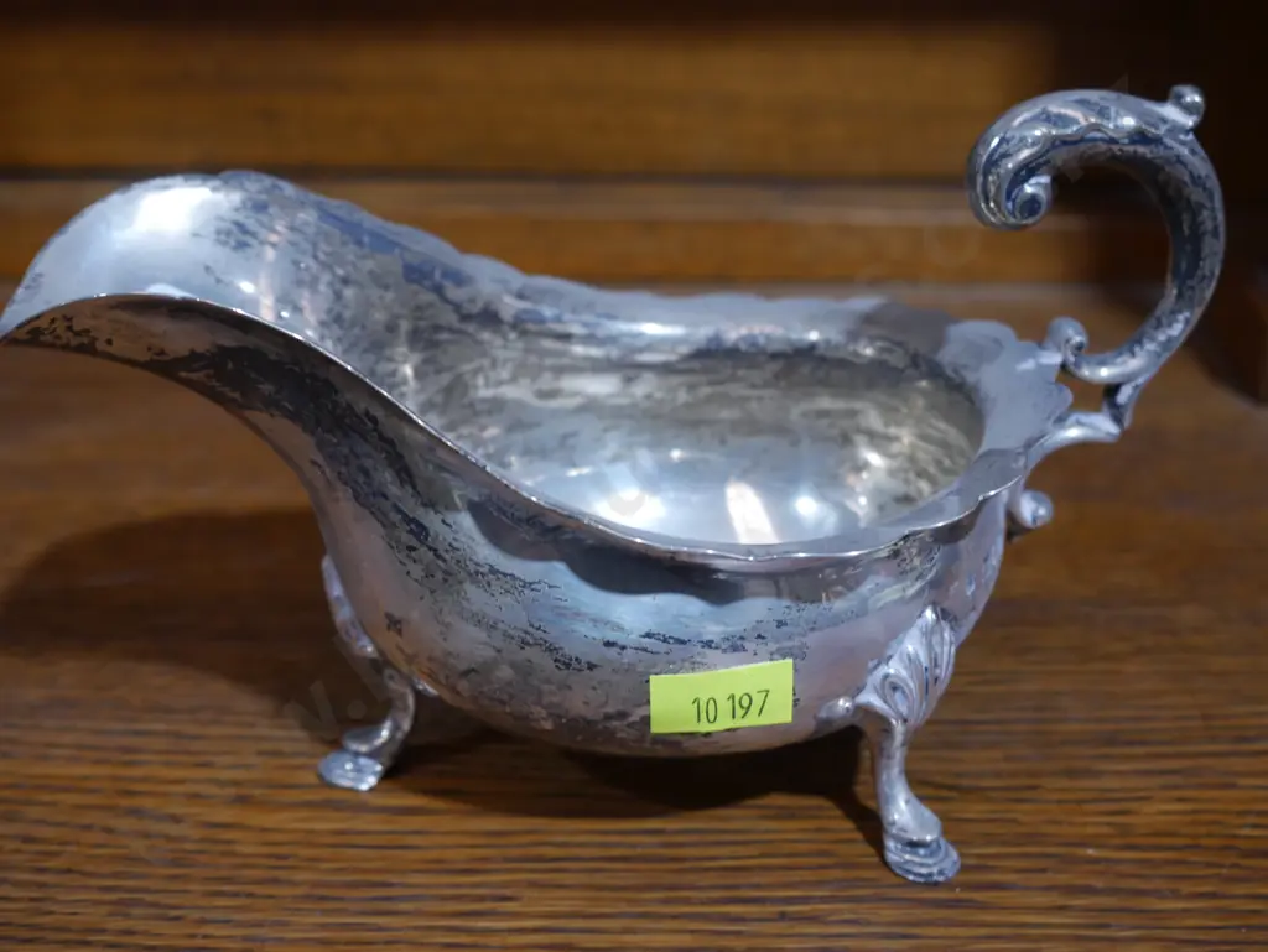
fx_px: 1832
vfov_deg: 29.1
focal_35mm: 50
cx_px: 634
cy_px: 476
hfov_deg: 38.2
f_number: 5.3
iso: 800
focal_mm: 25
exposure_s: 1/60
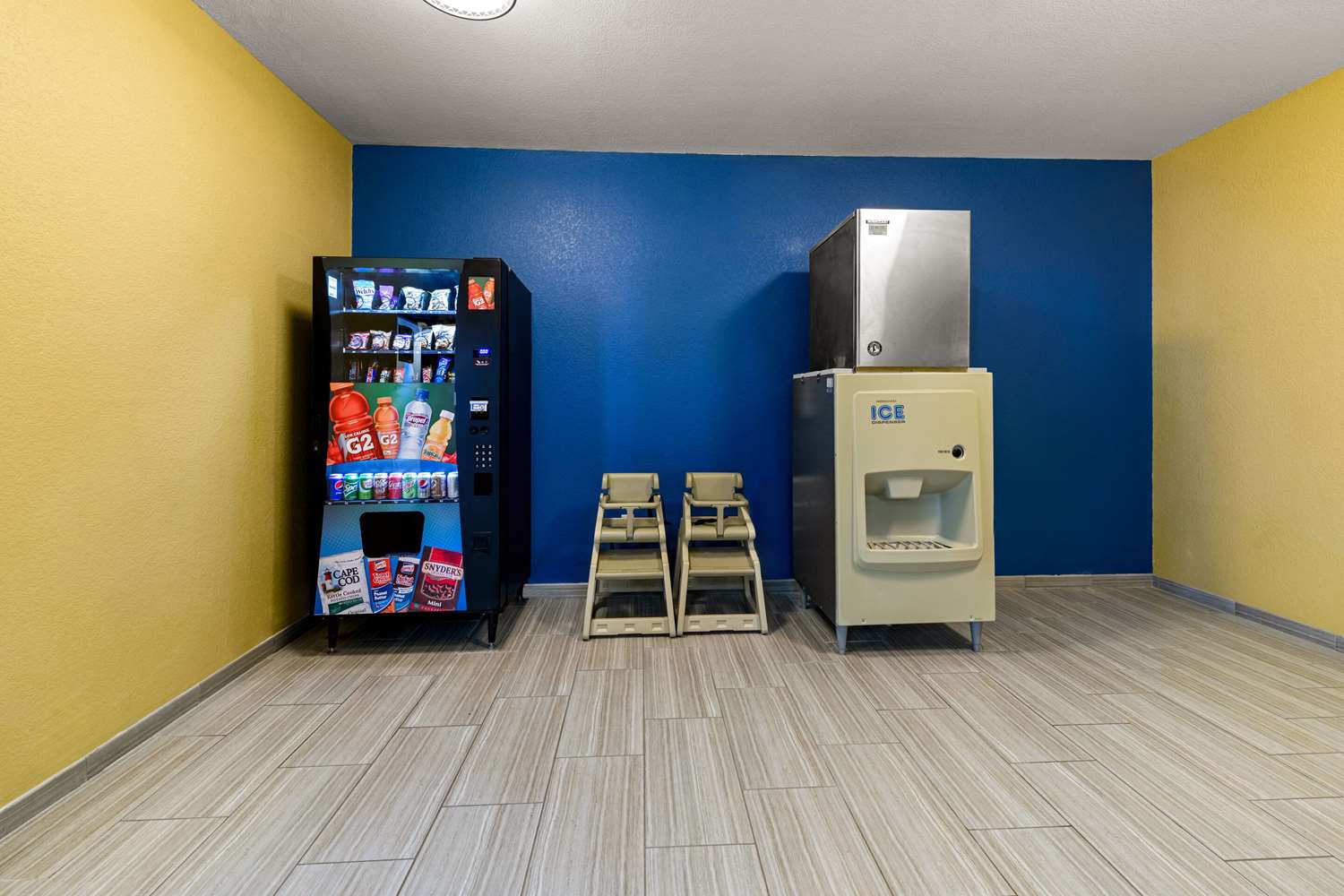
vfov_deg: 81.2
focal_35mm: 14
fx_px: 523
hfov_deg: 104.3
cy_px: 448
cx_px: 672
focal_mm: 14
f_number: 8
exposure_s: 1/1.25
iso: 320
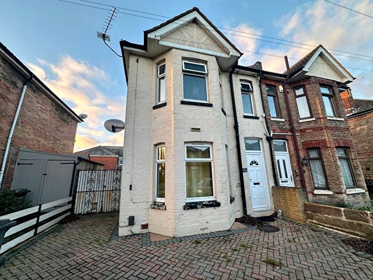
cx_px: 186
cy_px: 140
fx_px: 151
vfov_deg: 85.7
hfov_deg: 102.1
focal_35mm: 14
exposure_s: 1/99
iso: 40
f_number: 2.2
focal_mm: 2.22
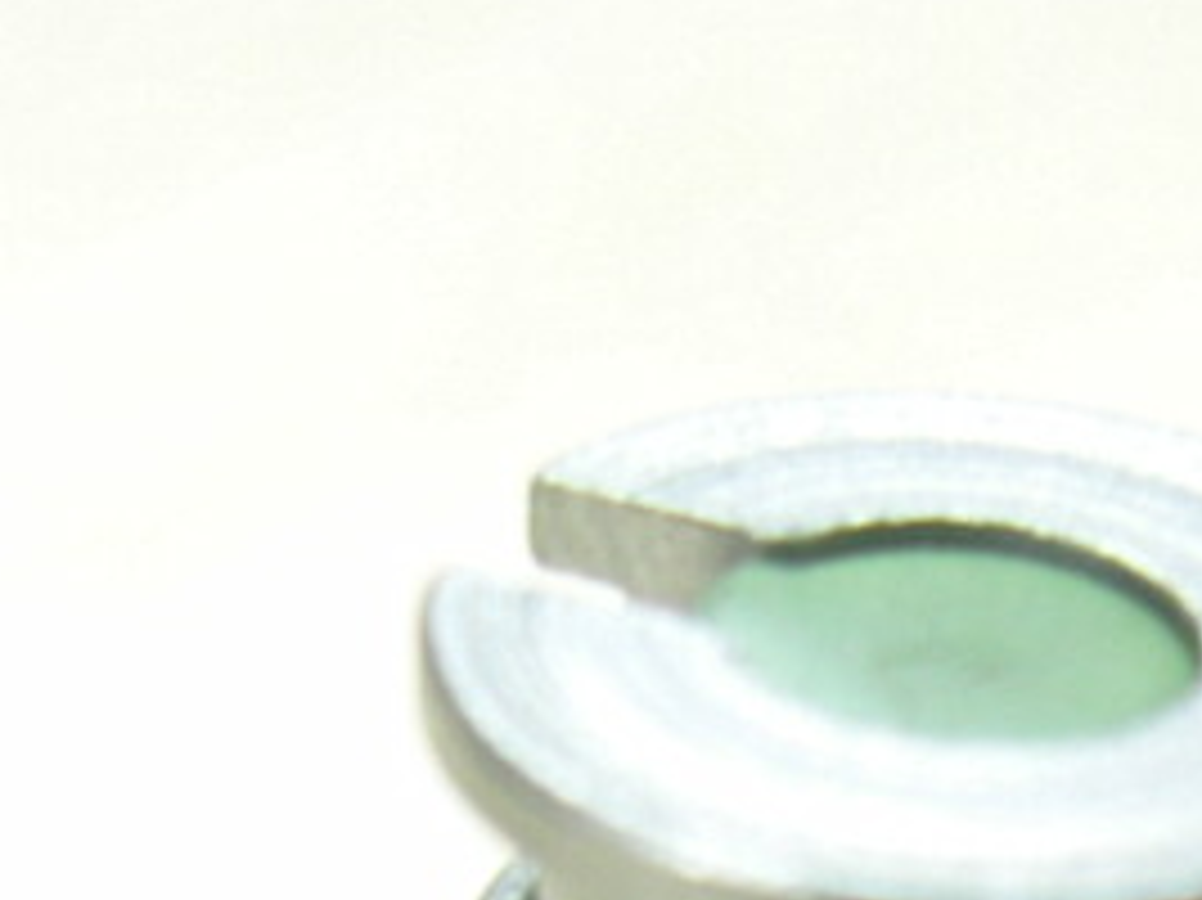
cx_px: 860
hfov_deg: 13.5
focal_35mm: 146
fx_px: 5067
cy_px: 1660
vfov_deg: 9.6
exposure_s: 1/6.1
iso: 100
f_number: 2.8
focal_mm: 8
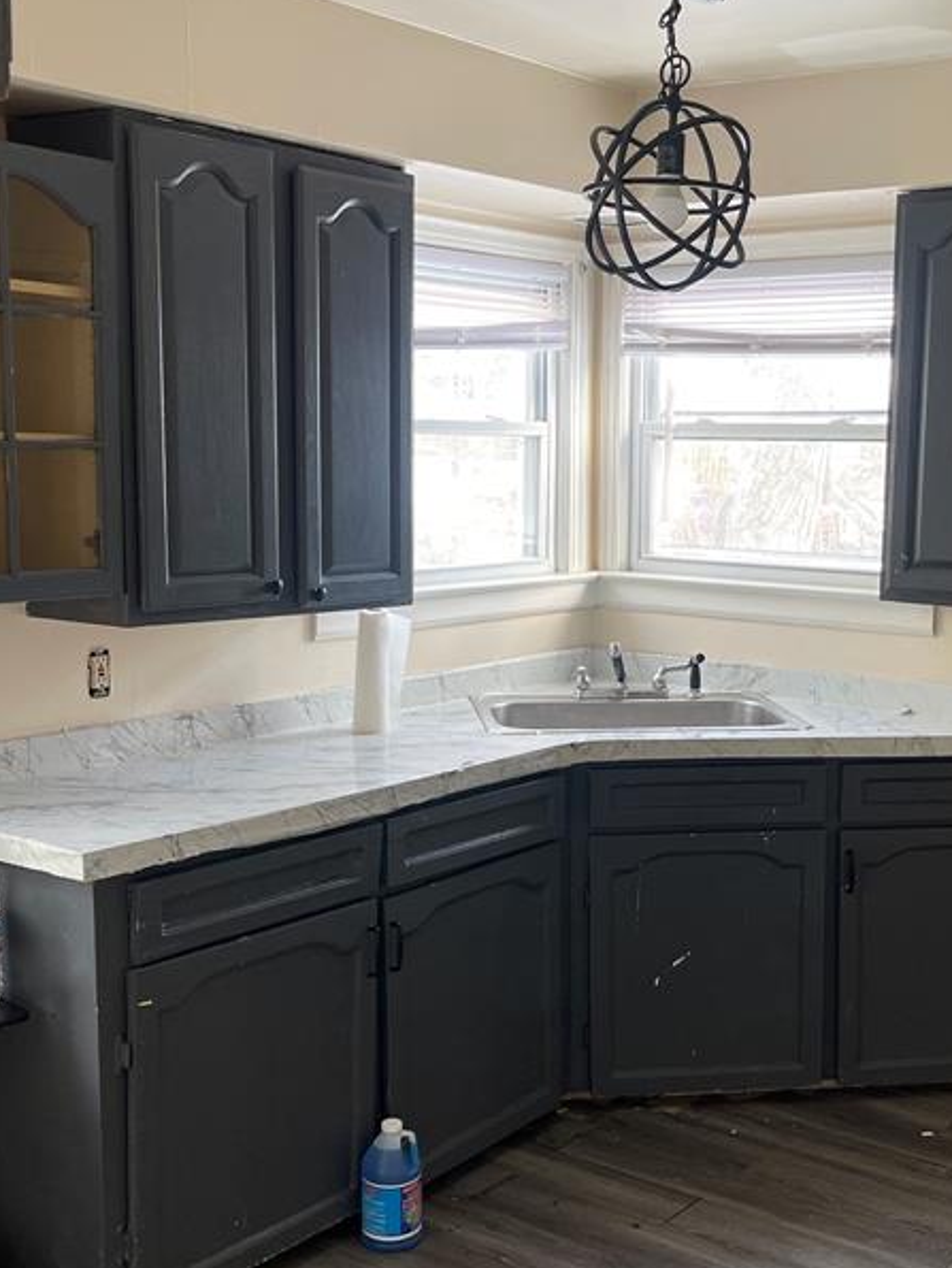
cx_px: 605
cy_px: 669
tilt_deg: -9.2
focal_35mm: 43
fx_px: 1575
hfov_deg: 33.4
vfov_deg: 43.8
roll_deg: -1.2
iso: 125
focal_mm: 5.1
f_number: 1.6
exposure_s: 1/103
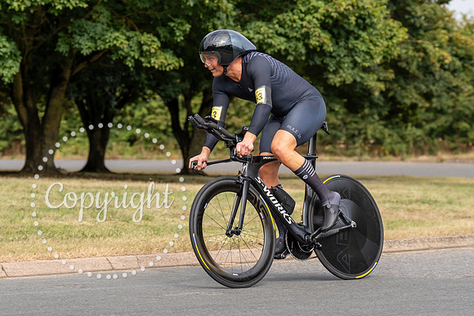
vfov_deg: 9.9
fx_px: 1826
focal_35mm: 139
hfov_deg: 14.8
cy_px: 113
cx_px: 217
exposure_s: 1/1000
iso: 125
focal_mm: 96
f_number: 4
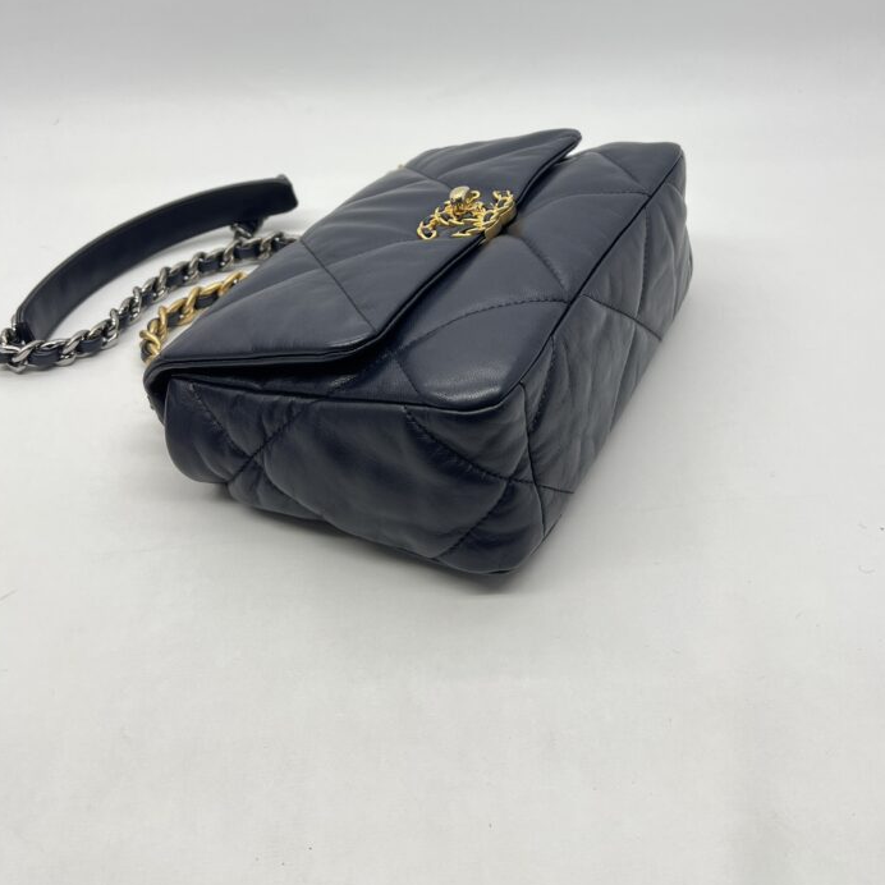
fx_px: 983
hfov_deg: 48.4
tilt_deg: -31.1
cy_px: 279
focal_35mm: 34
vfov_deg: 47.5
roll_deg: +0.4
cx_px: 478
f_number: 1.5
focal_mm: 5.7
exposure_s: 1/112
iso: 32
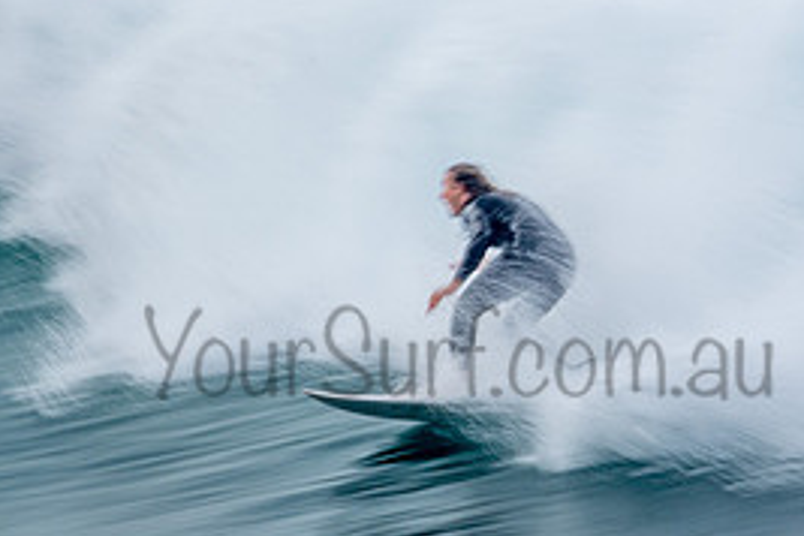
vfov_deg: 0.9
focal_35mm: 1566
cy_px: 327
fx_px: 34971
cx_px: 455
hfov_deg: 1.3
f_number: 25
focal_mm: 480
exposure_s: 1/25
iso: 100
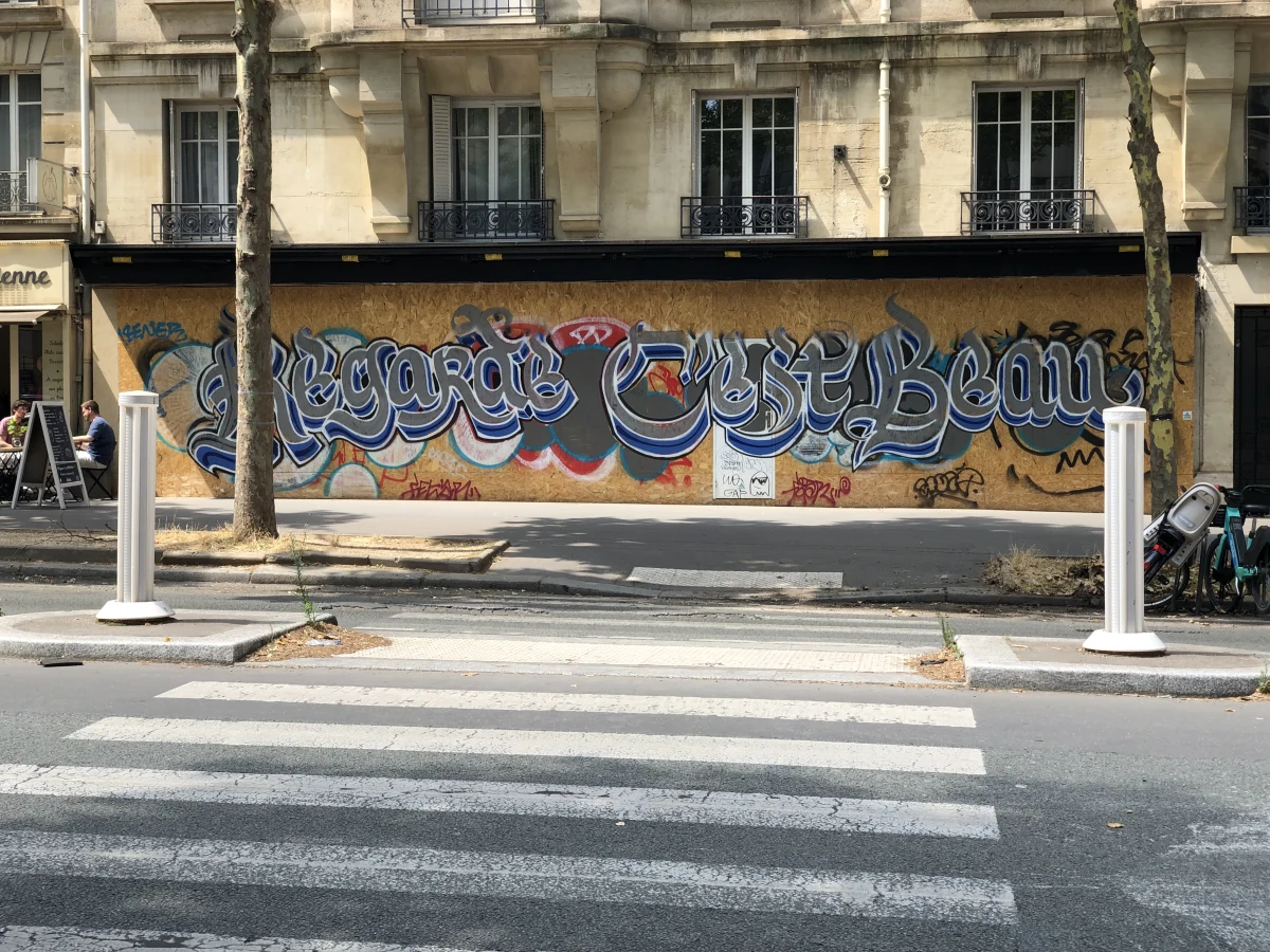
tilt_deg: -0.1
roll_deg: +0.1
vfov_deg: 28.0
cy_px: 476
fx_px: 1908
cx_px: 635
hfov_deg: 36.8
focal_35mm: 52
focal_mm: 6
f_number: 2.4
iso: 16
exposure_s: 1/247
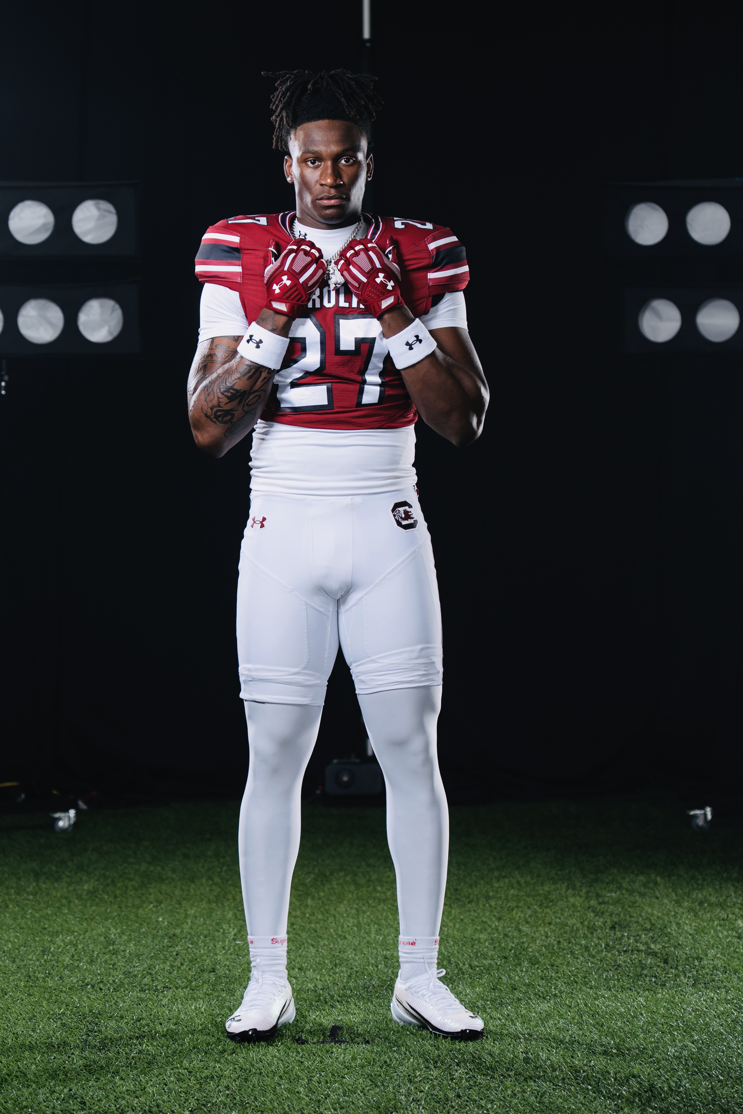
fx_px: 2291
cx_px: 370
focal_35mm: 74
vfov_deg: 27.3
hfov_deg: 18.4
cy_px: 547
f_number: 4
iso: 400
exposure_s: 1/250
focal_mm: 71
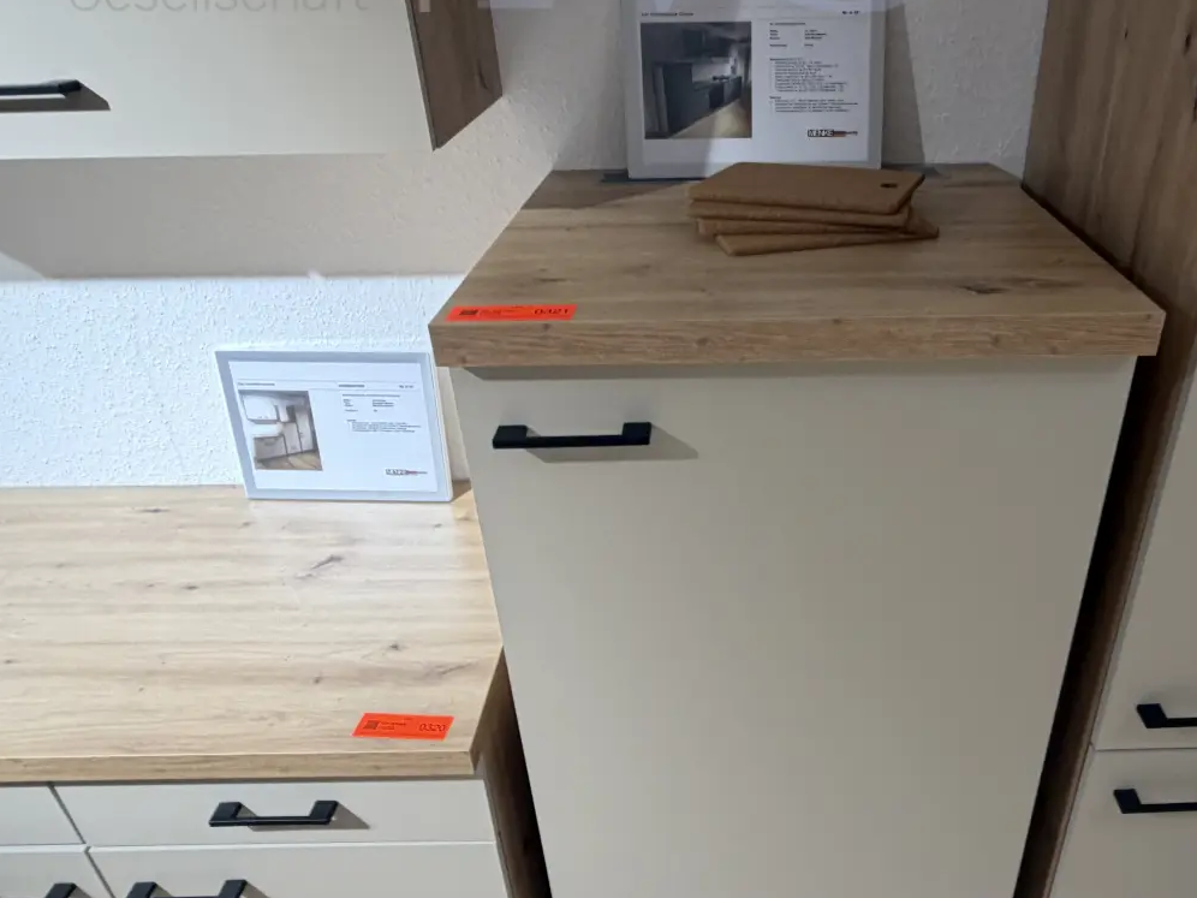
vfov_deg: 51.1
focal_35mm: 27
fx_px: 934
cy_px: 525
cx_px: 748
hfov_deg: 64.4
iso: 100
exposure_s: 1/100
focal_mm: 2.22
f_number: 2.2
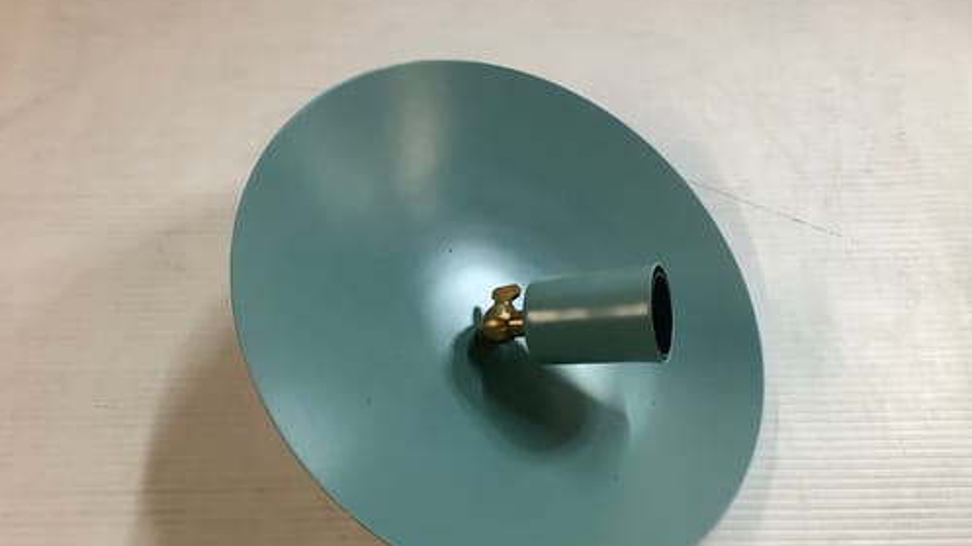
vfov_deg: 34.6
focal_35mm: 34
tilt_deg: -60.0
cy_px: 306
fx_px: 876
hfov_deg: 58.0
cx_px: 487
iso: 125
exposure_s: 1/50
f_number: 2.4
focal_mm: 3.3
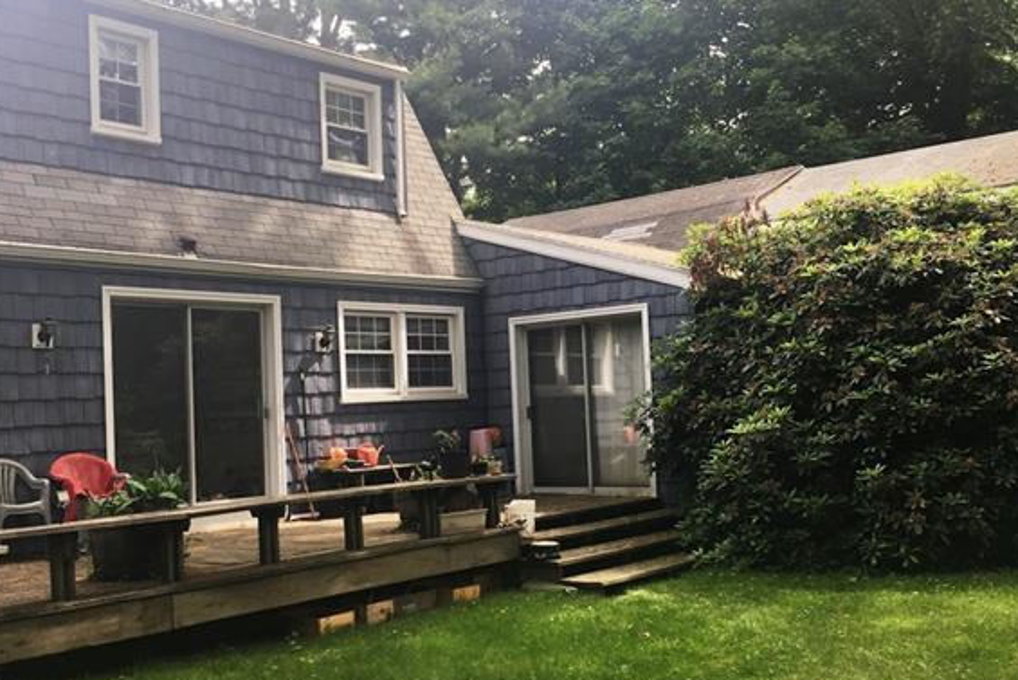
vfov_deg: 32.6
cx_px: 508
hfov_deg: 47.4
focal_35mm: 41
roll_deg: +2.4
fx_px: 1160
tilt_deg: +0.4
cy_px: 361
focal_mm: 4.15
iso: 25
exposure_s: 1/234
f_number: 2.2
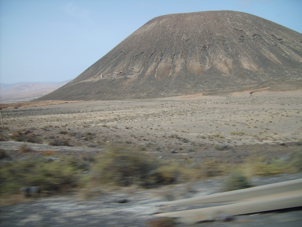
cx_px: 151
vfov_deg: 40.7
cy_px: 114
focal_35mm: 35
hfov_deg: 52.6
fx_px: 305
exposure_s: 1/180
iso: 50
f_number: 7.1
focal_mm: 5.8
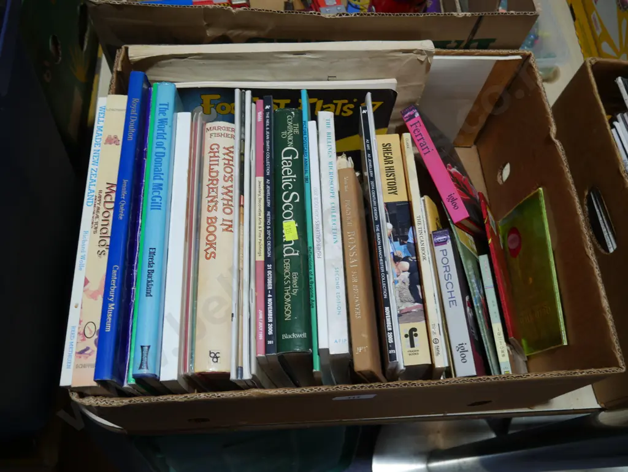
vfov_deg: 49.8
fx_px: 508
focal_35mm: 28
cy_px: 236
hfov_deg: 63.4
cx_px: 314
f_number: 4
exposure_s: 1/100
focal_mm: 14
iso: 200
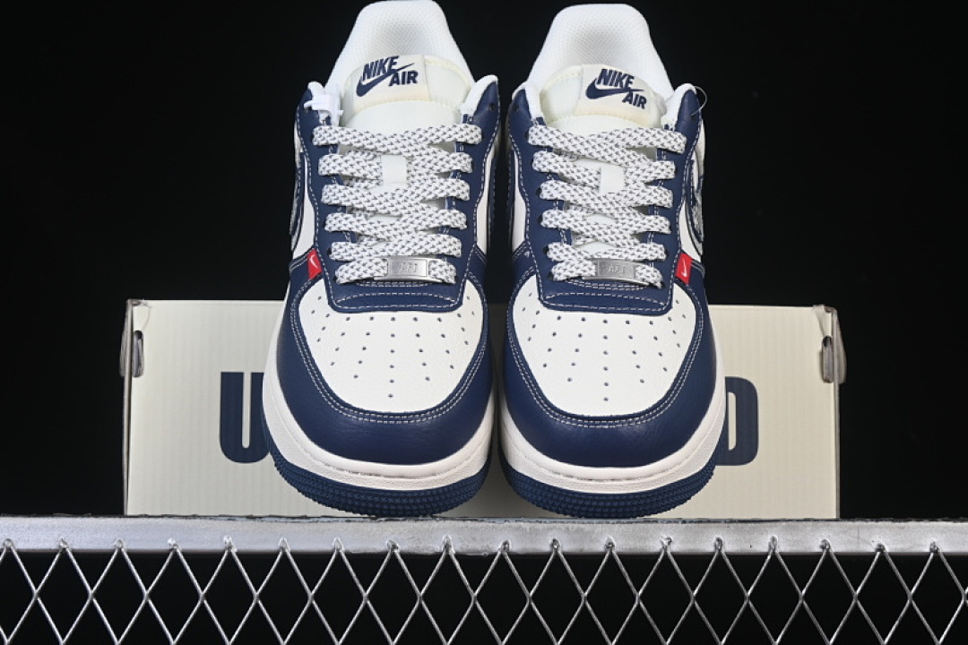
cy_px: 322
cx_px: 484
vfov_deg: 18.2
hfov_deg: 27.0
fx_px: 2017
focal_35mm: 75
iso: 160
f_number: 8
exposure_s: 1/60
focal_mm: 50
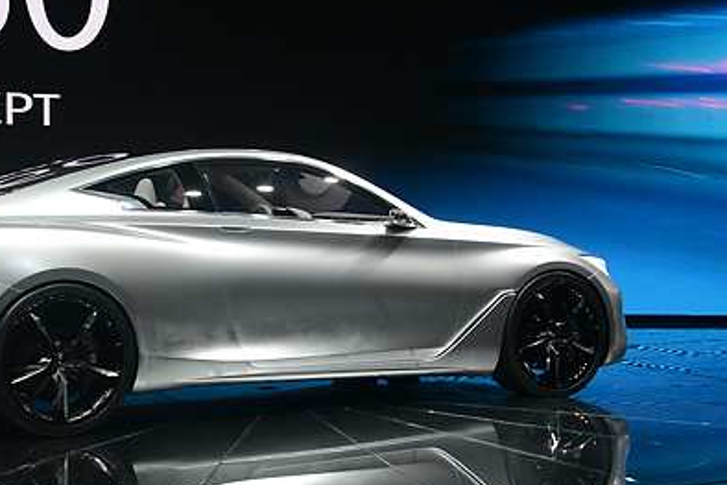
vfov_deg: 20.3
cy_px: 199
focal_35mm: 67
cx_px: 175
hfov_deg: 29.6
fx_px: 1353
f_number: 6.3
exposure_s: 1/125
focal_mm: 44
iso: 800
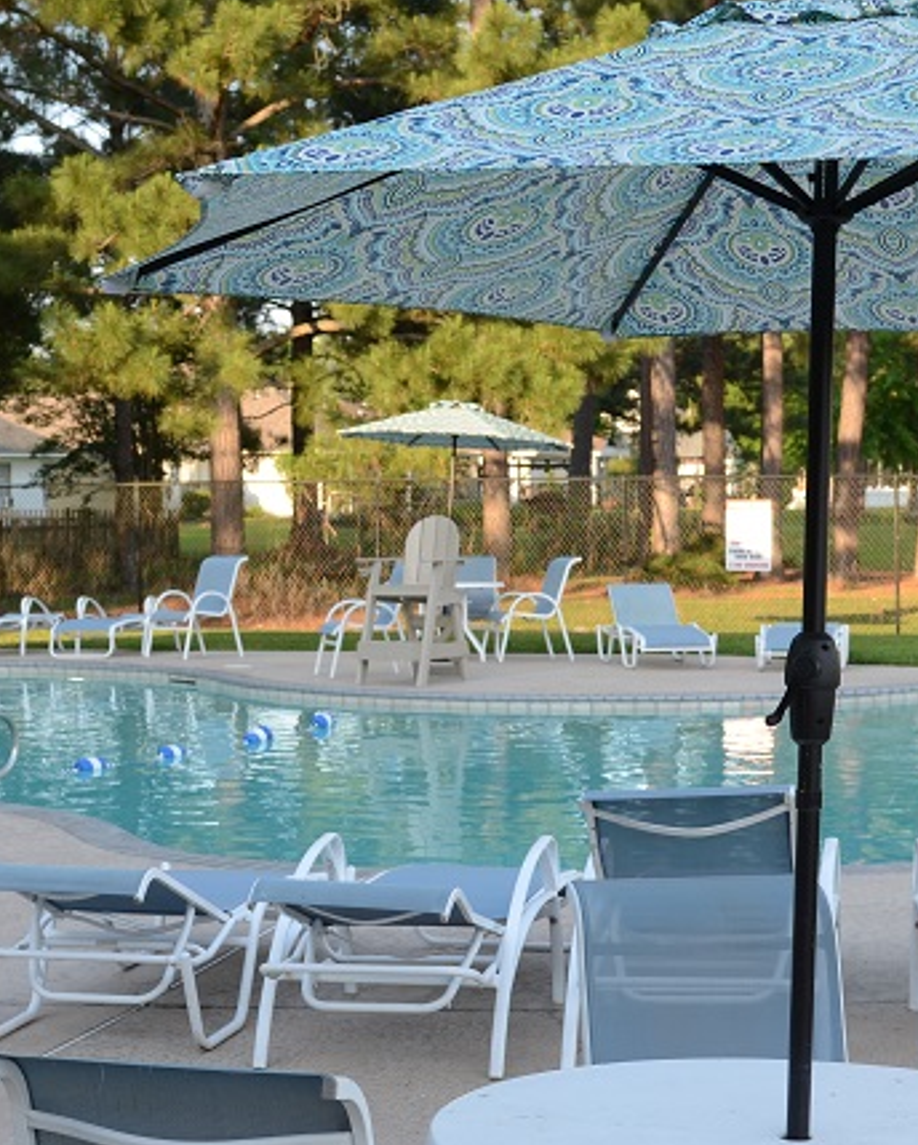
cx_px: 355
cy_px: 679
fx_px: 2573
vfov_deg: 25.0
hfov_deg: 20.2
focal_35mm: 76
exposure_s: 1/200
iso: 200
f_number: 5.6
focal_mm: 29
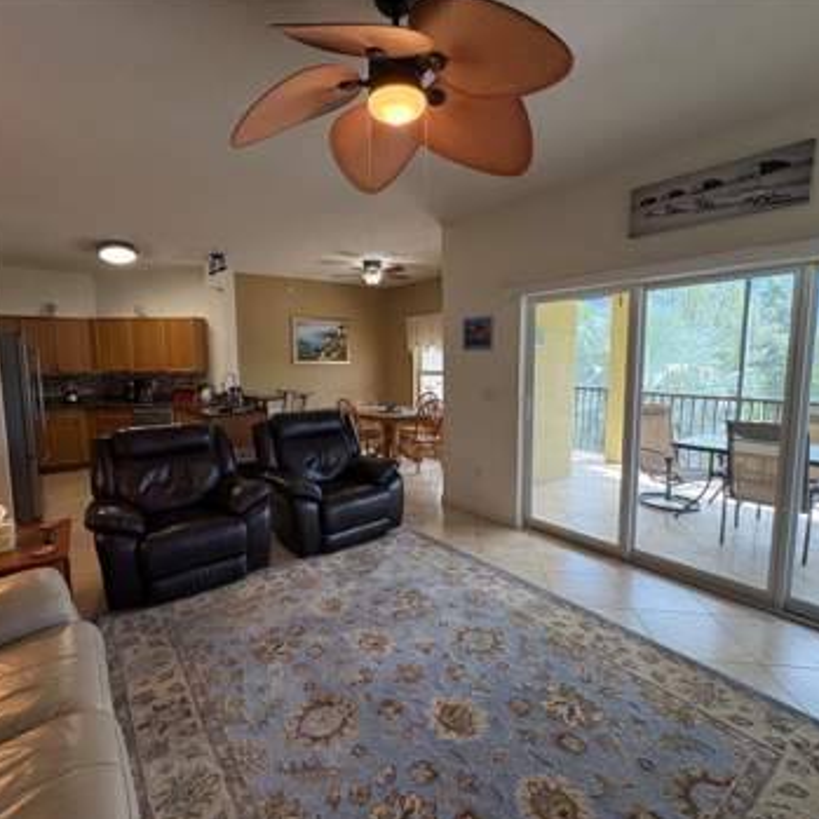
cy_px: 411
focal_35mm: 17
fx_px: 455
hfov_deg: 83.9
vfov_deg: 84.0
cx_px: 397
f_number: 2.2
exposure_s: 1/120
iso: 250
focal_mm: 2.22
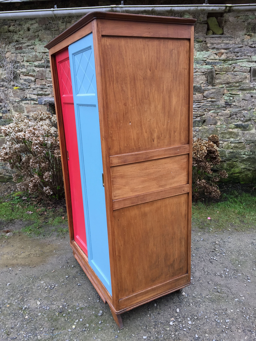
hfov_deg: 48.2
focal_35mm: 29
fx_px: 286
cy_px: 170
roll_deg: +0.4
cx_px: 128
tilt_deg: -15.5
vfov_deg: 61.7
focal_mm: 4.15
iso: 32
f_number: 2.2
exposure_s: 1/120
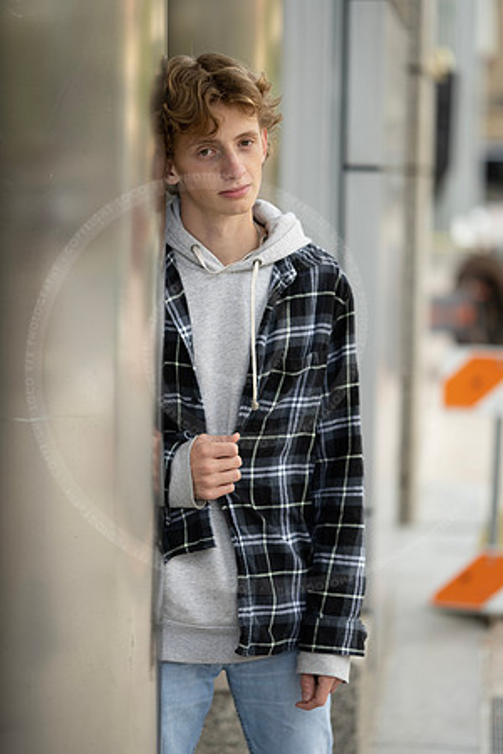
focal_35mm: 85
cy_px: 377
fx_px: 1781
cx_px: 252
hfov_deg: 16.1
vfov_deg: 23.9
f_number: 1.8
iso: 125
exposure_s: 1/400
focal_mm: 85
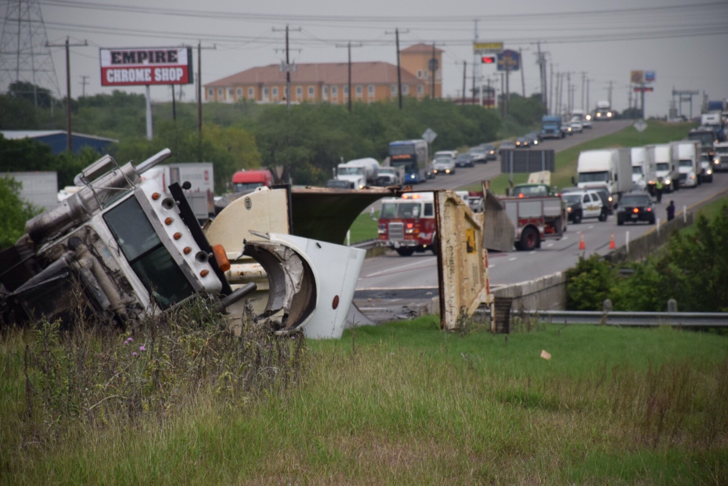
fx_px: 4247
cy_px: 243
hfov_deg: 9.8
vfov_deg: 6.5
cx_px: 364
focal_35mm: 210
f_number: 5.6
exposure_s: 1/1000
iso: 640
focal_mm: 140
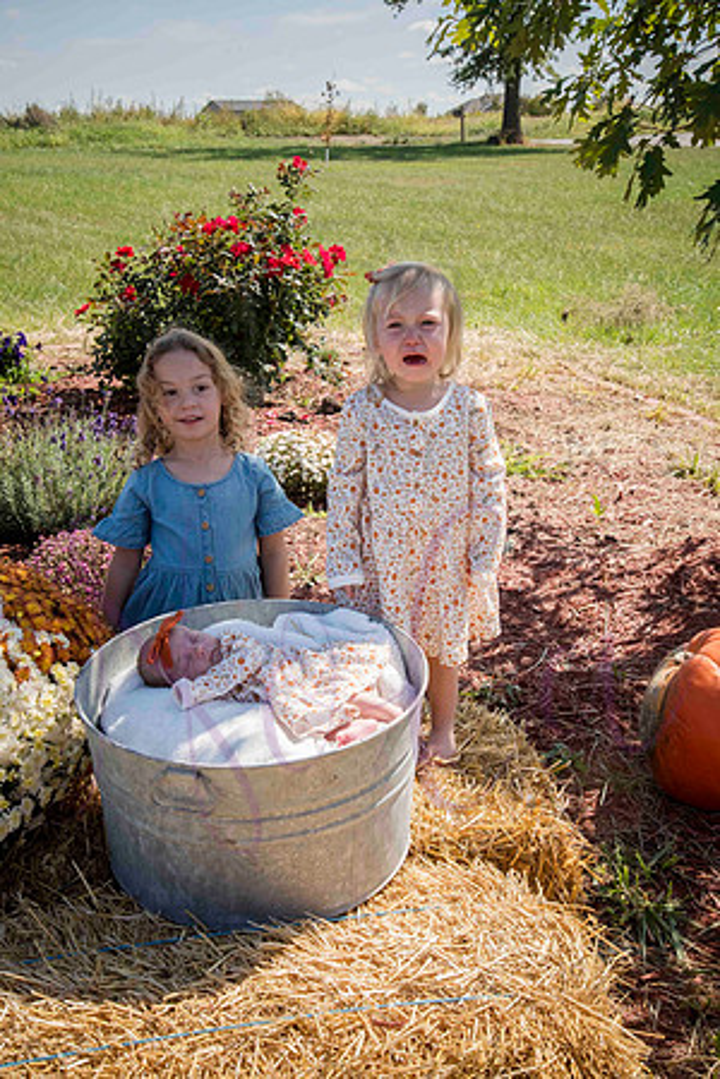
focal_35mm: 48
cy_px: 540
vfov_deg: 41.1
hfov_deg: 28.1
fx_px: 1440
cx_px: 360
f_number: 11
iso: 400
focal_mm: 48
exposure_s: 1/320
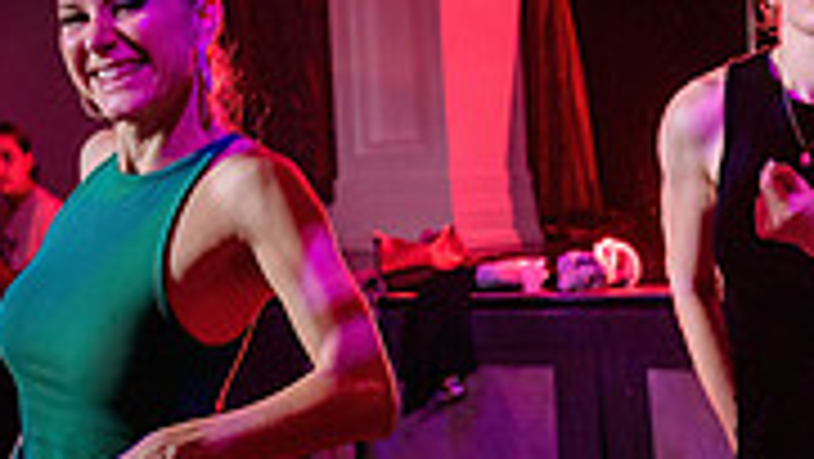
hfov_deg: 17.7
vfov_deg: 10.3
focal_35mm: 118
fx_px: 2548
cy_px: 362
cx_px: 821
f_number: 3.2
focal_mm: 29
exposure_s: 1/80
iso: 1000
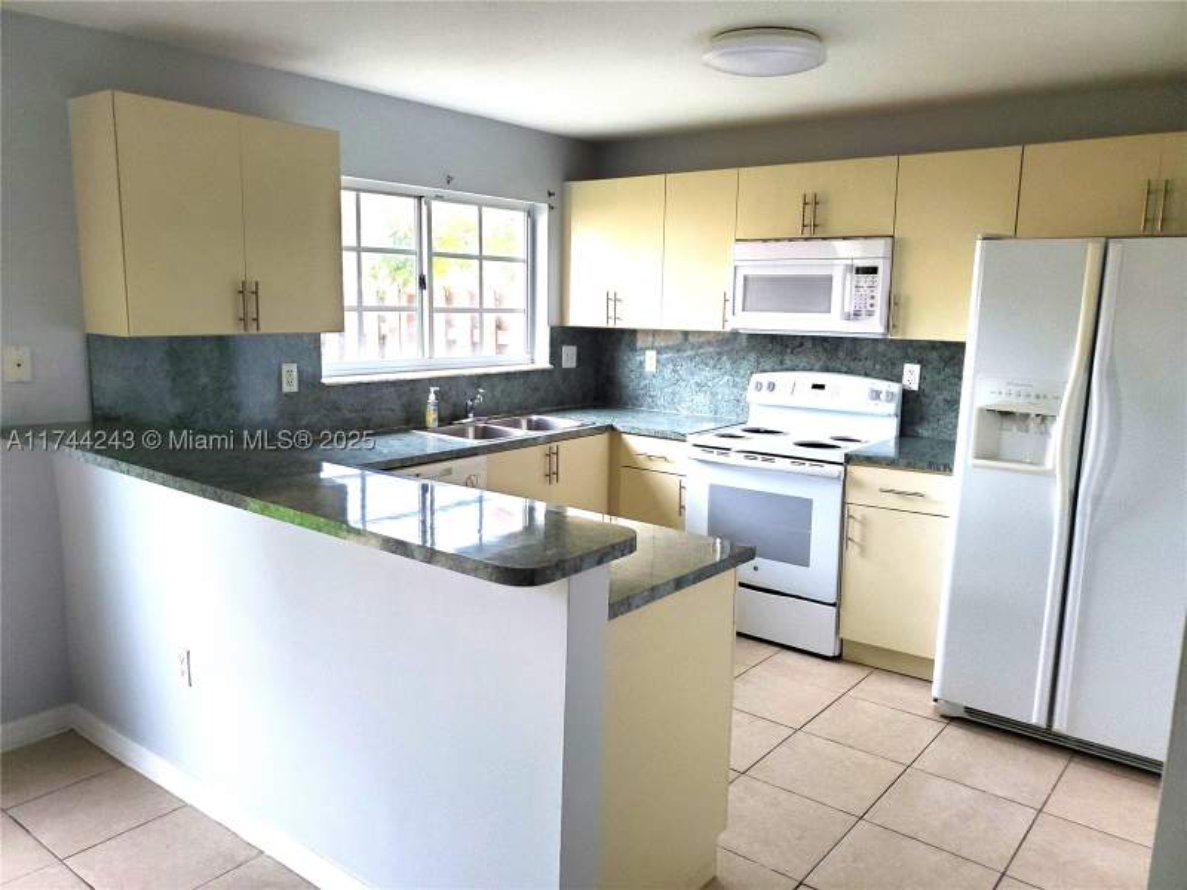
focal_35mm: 26
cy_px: 445
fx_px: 892
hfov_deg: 67.3
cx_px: 594
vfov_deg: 53.1
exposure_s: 1/60
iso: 250
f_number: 1.5
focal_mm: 4.3
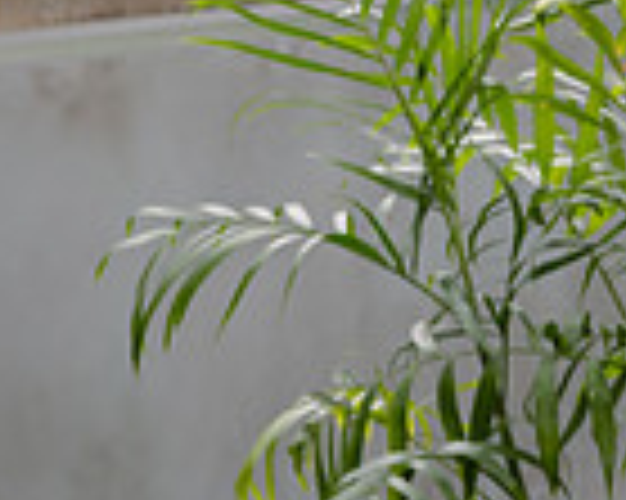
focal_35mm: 228
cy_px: 151
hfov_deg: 8.1
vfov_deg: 6.8
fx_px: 4221
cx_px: 1288
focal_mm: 58
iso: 250
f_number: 5.6
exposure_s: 1/200
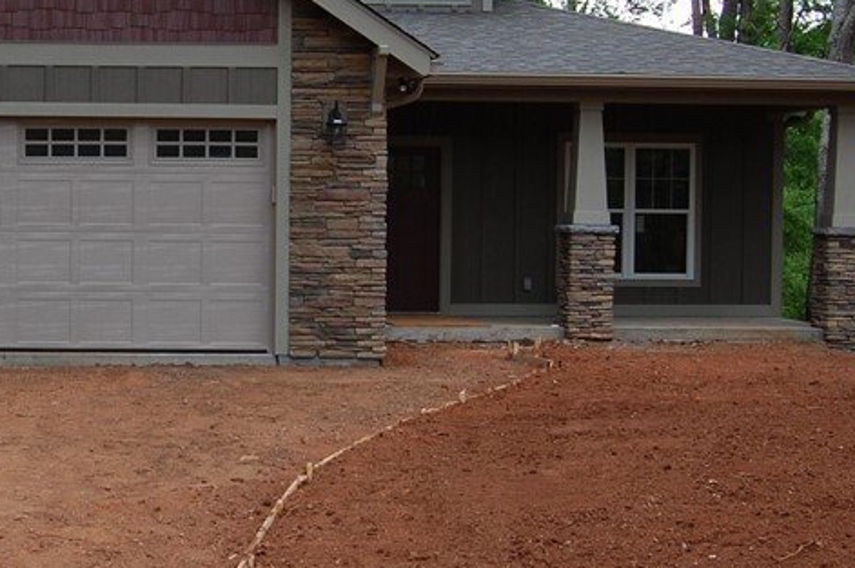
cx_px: 90
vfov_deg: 15.2
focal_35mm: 90
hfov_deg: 22.1
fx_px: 2135
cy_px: 272
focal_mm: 26
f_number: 5.6
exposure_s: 1/125
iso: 250
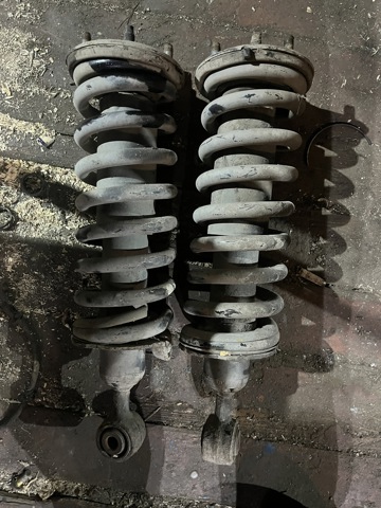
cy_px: 254
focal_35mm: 26
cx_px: 190
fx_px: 382
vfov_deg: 67.3
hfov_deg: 53.1
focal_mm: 5.1
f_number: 1.6
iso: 640
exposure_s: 1/25
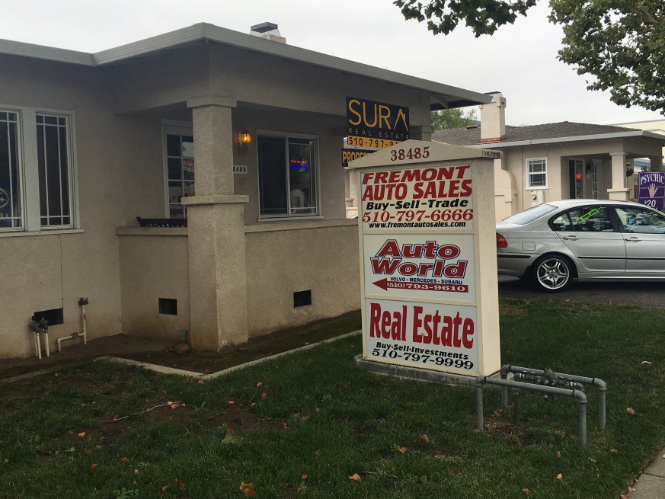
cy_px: 231
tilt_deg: -1.1
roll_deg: +2.2
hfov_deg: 53.9
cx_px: 313
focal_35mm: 34
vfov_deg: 41.8
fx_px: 653
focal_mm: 4.15
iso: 25
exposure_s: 1/641
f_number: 2.2
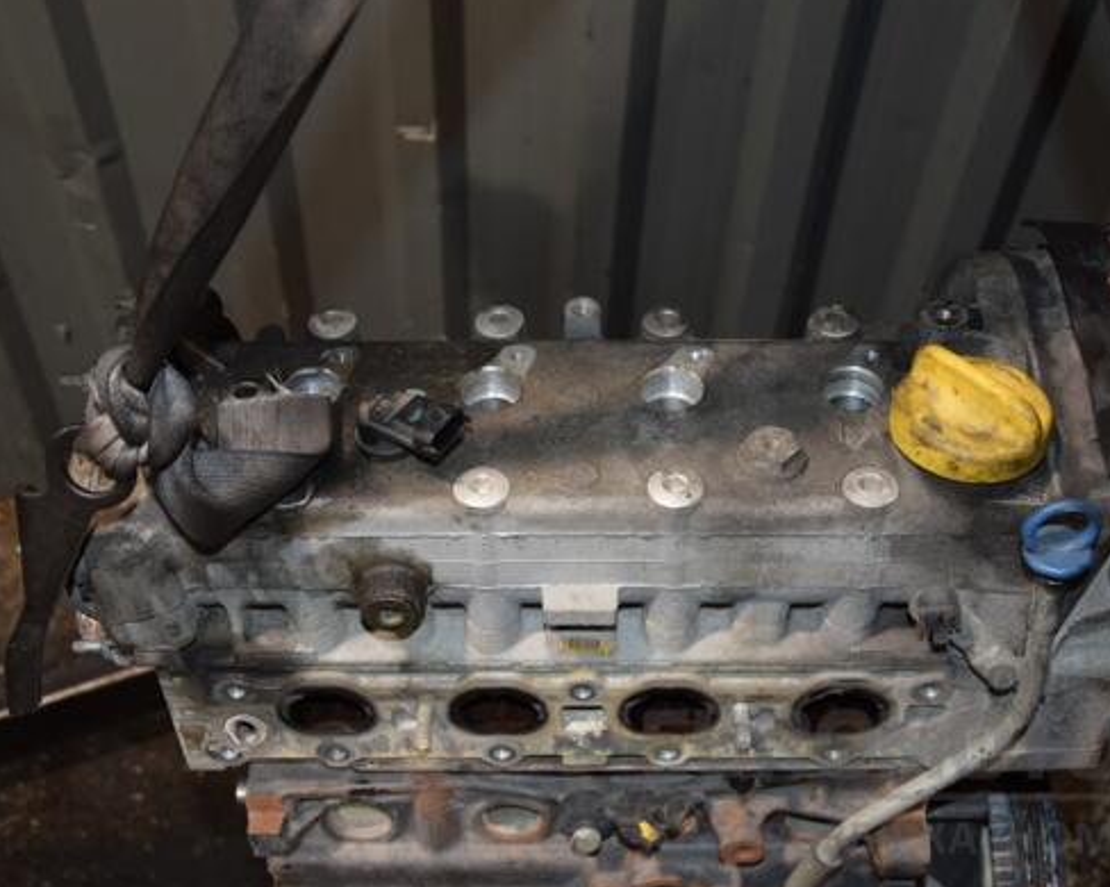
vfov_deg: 33.4
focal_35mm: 45
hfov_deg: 41.1
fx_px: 1478
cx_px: 600
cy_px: 441
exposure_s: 1/60
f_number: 5
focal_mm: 26
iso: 800
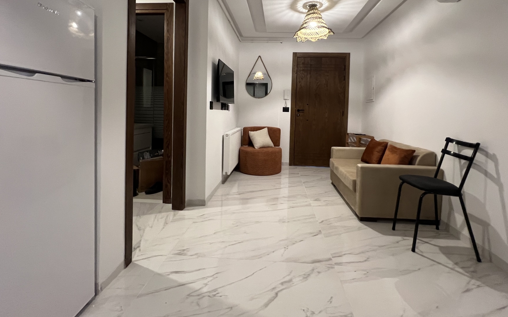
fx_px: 221
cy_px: 118
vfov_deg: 70.1
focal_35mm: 16
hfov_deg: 97.8
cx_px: 264
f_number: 1.8
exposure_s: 1/50
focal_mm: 1.57
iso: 400
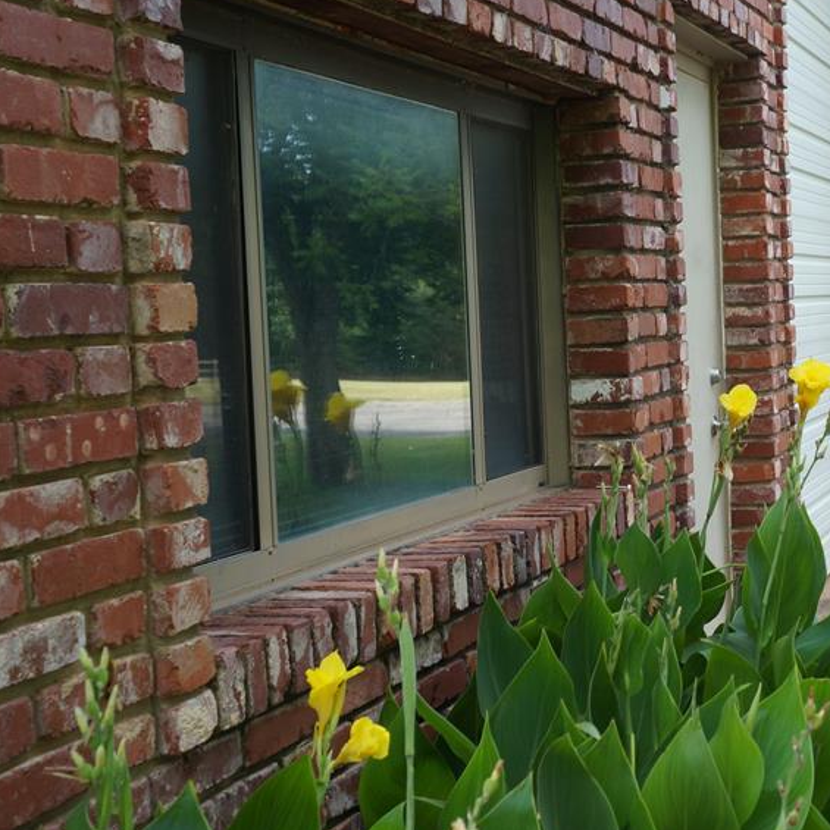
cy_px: 431
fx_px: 1628
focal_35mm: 60
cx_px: 701
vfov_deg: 28.6
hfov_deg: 27.8
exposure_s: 1/100
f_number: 5.6
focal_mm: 26
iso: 200
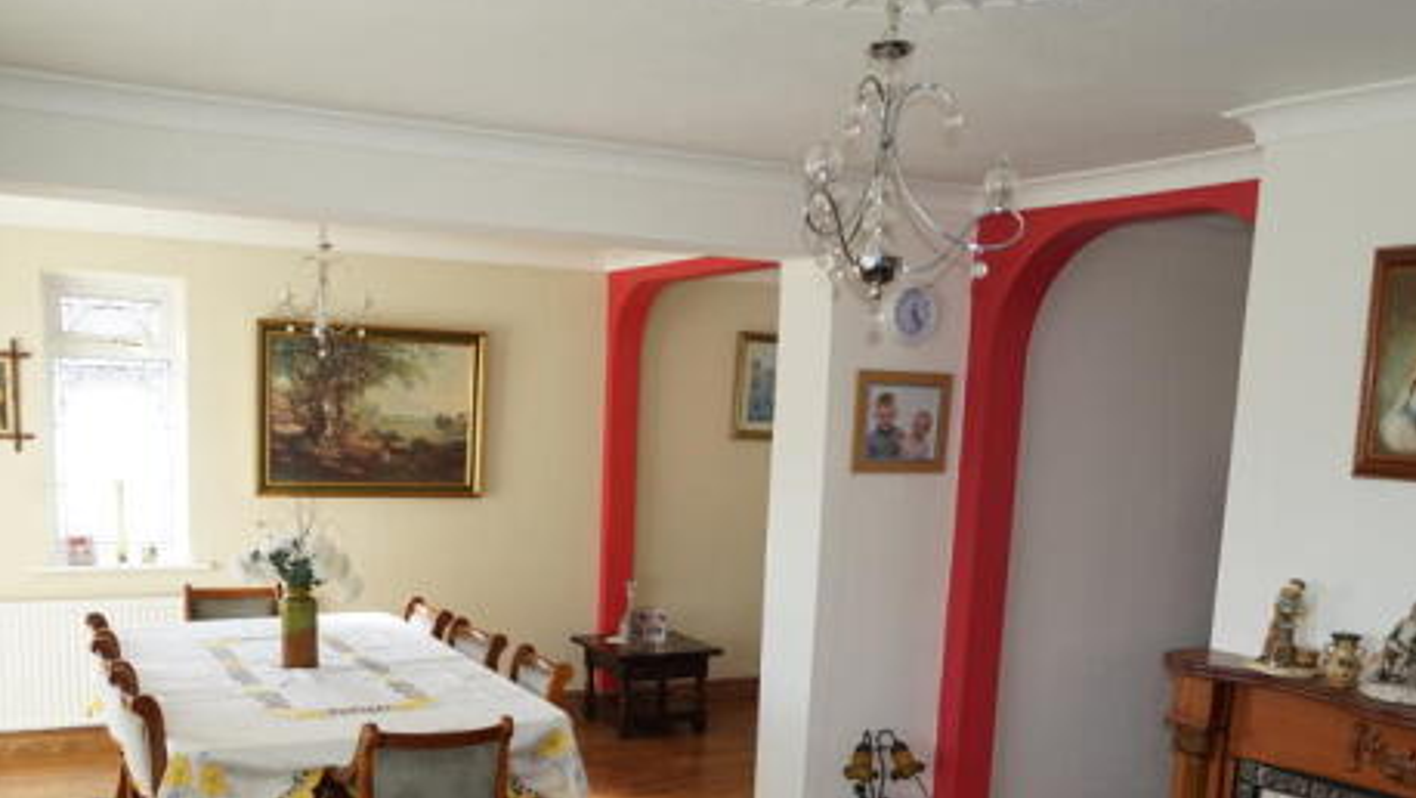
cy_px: 660
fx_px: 1352
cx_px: 662
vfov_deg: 31.8
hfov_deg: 55.2
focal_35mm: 36
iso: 200
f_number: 4
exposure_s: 1/160
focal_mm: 16
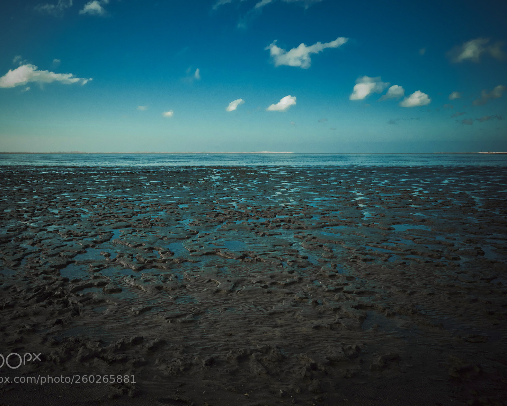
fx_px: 480
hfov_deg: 55.6
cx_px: 232
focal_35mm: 32
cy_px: 198
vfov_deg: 45.8
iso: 400
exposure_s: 1/400
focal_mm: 15
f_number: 11
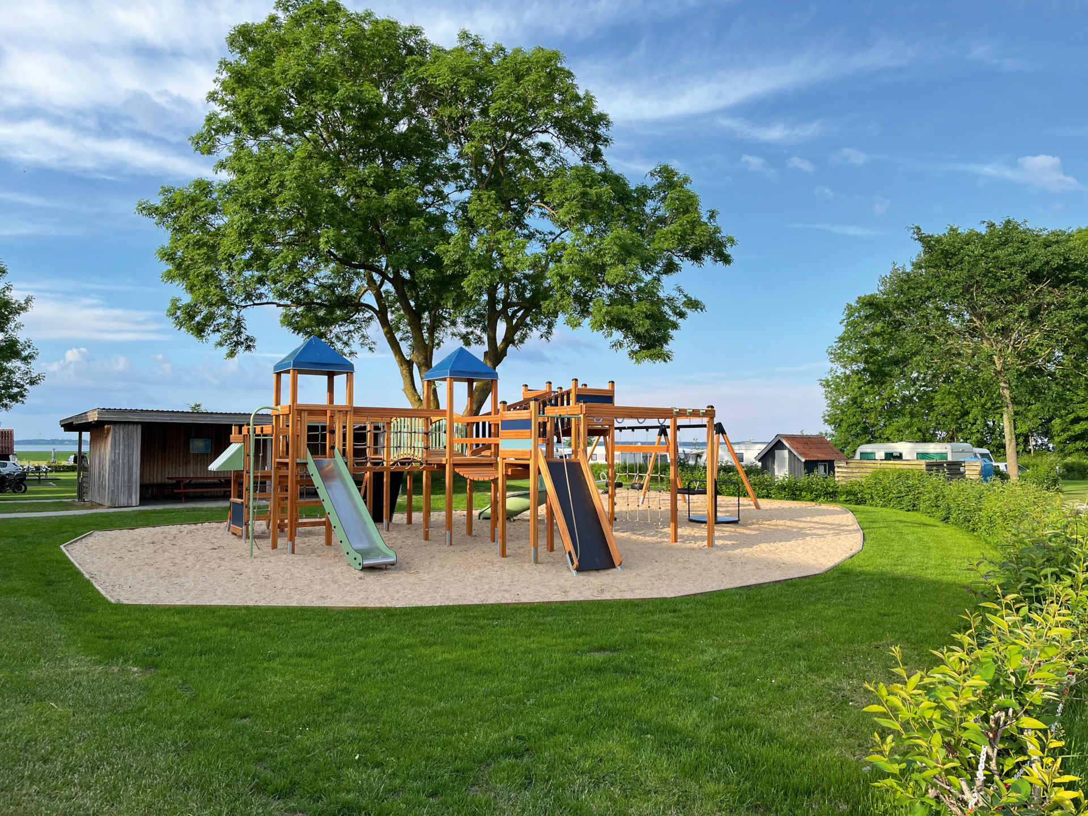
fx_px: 817
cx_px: 544
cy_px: 408
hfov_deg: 67.3
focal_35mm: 26
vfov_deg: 53.1
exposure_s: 1/1175
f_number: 1.6
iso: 50
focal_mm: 5.1
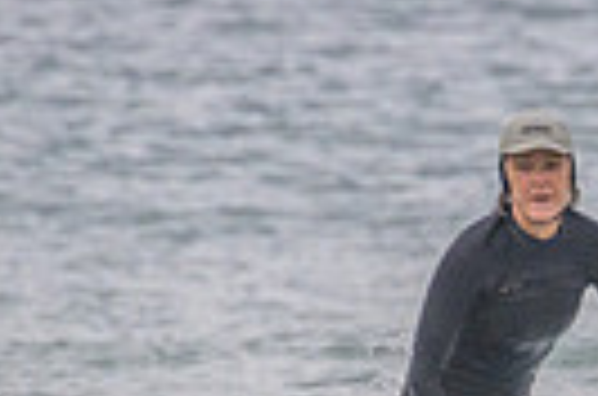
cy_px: 547
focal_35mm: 3499
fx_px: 57984
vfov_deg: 0.4
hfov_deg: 0.6
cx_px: 616
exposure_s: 1/2000
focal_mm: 800
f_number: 11
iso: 1400
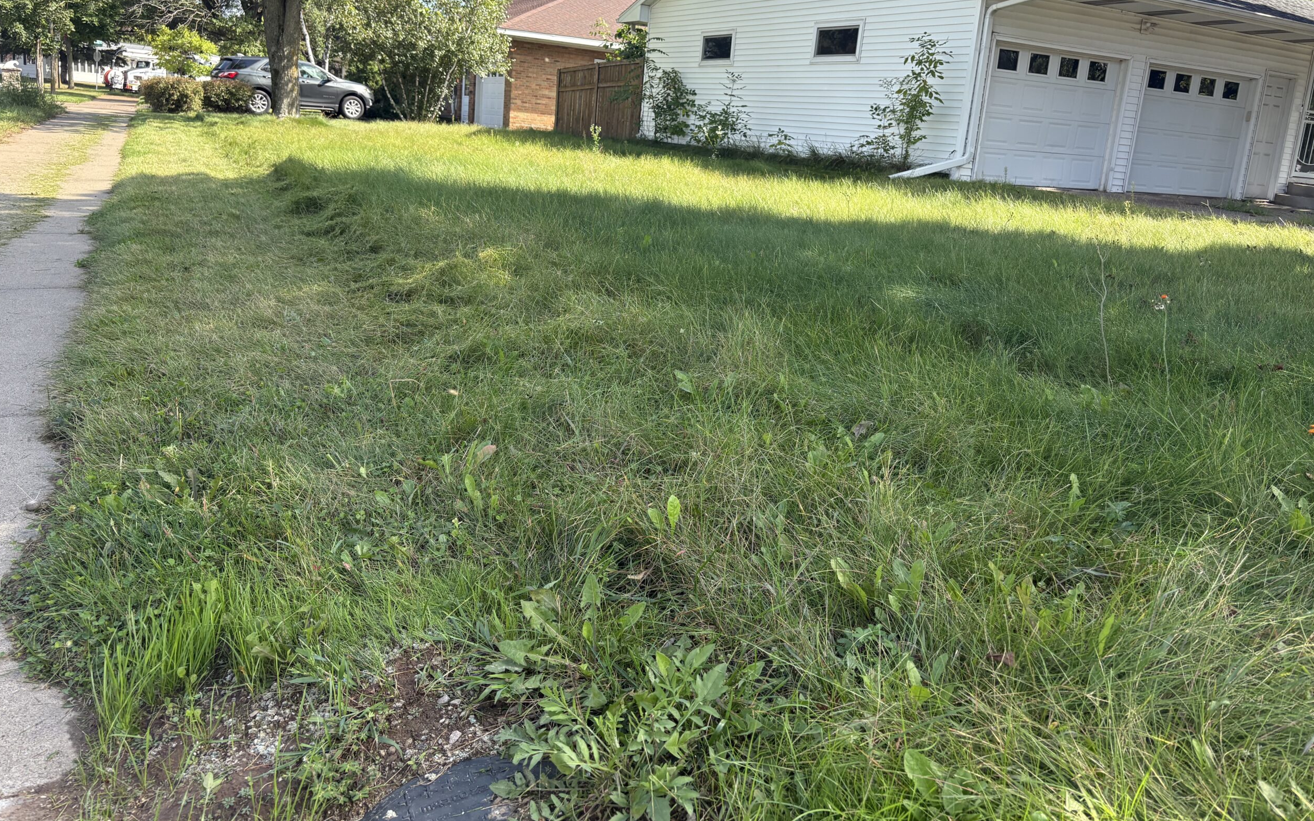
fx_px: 1003
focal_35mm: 28
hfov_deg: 66.5
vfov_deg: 44.3
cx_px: 661
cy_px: 333
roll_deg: -1.9
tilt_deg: -8.9
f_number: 1.6
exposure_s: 1/1099
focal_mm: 5.96
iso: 64
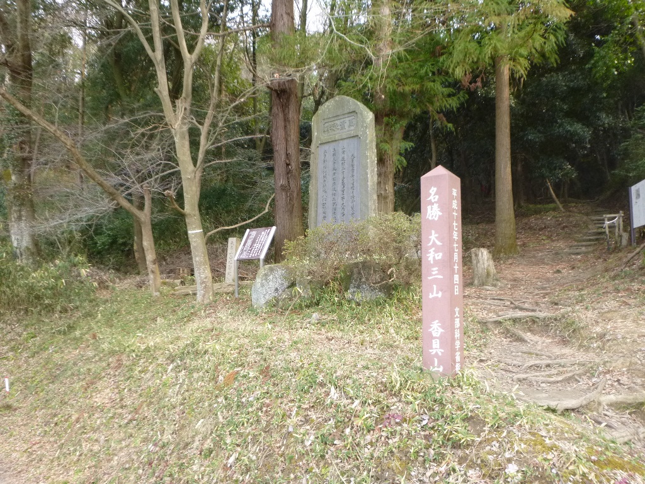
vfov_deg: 54.9
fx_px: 466
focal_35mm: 25
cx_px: 322
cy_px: 242
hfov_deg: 69.4
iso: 125
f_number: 3.9
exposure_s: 1/60
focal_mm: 4.5
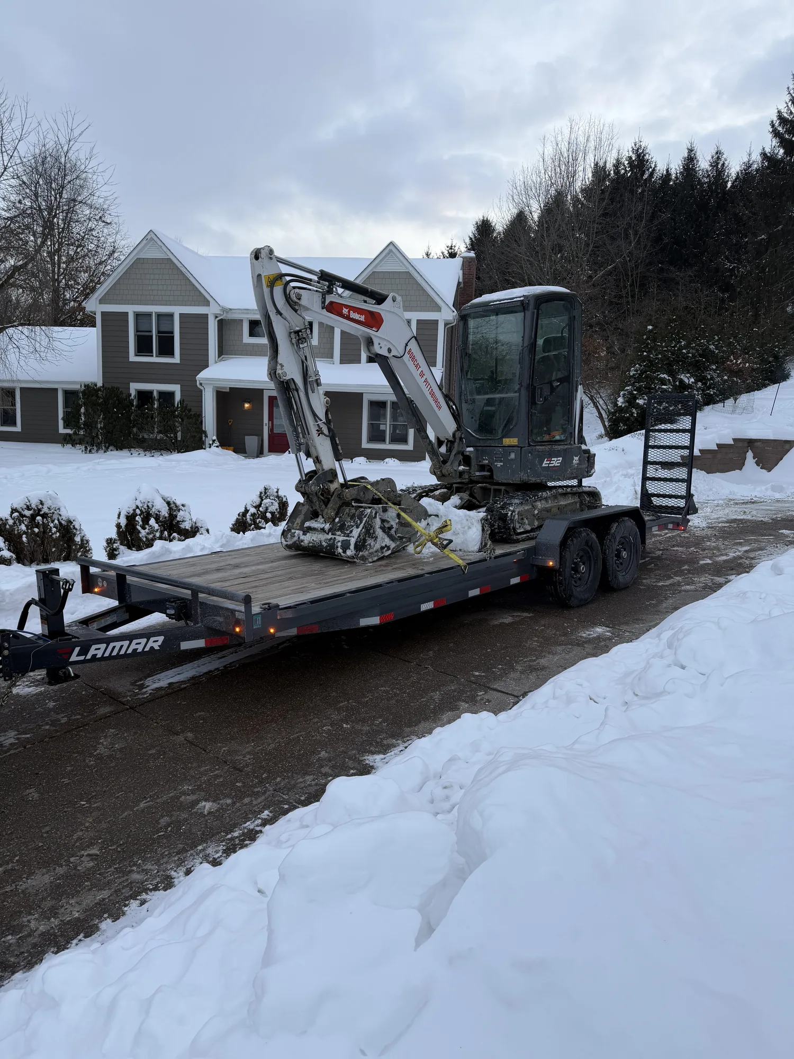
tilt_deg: -8.7
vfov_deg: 71.6
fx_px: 734
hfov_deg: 56.8
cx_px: 397
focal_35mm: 24
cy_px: 530
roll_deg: -1.9
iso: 50
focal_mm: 6.8
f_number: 1.8
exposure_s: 1/130
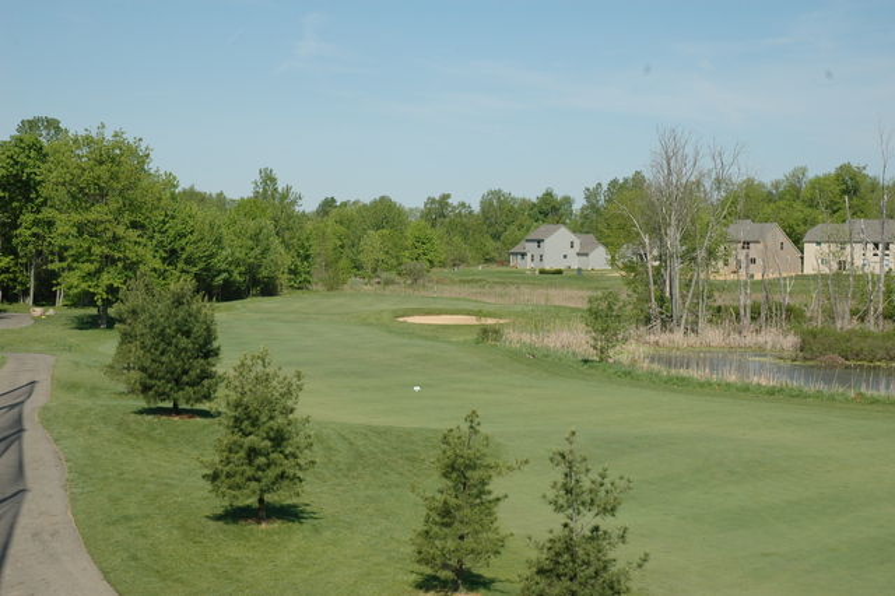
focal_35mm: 66
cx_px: 448
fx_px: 1640
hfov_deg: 30.5
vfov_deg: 20.6
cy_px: 298
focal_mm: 44
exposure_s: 1/320
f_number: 9
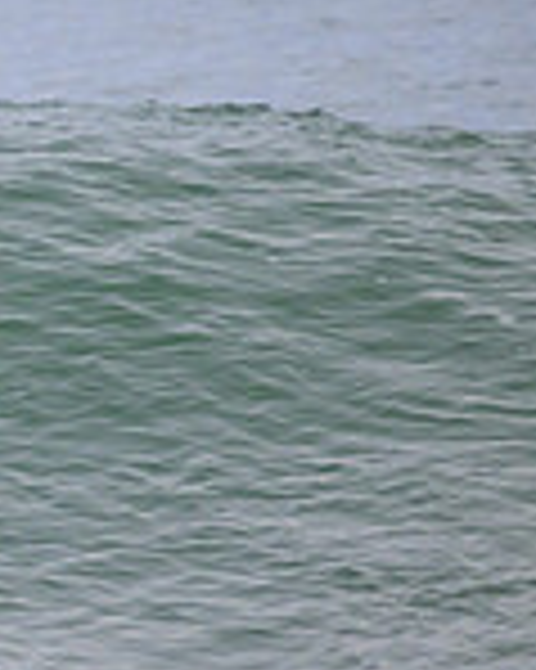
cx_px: -716
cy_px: 245
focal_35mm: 2920
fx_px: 57961
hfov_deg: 0.5
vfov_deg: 0.7
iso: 1400
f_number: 11
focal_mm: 800
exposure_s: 1/2000
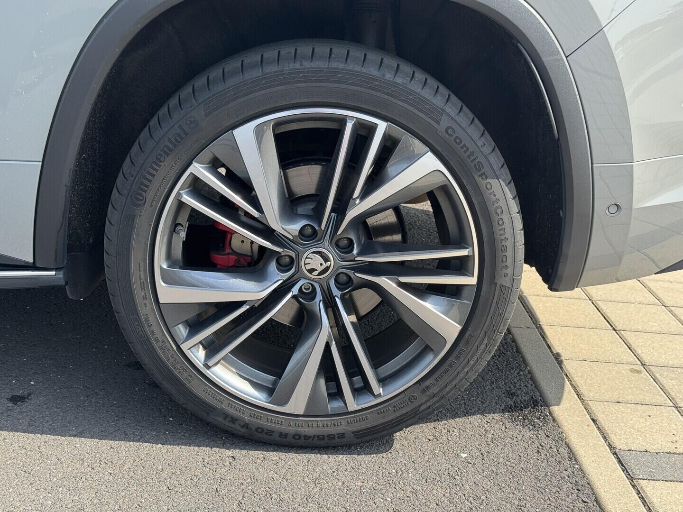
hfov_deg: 39.7
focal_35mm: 48
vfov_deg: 30.3
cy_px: 256
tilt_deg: -18.1
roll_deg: -6.1
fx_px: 947
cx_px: 342
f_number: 1.78
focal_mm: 6.76
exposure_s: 1/939
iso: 64
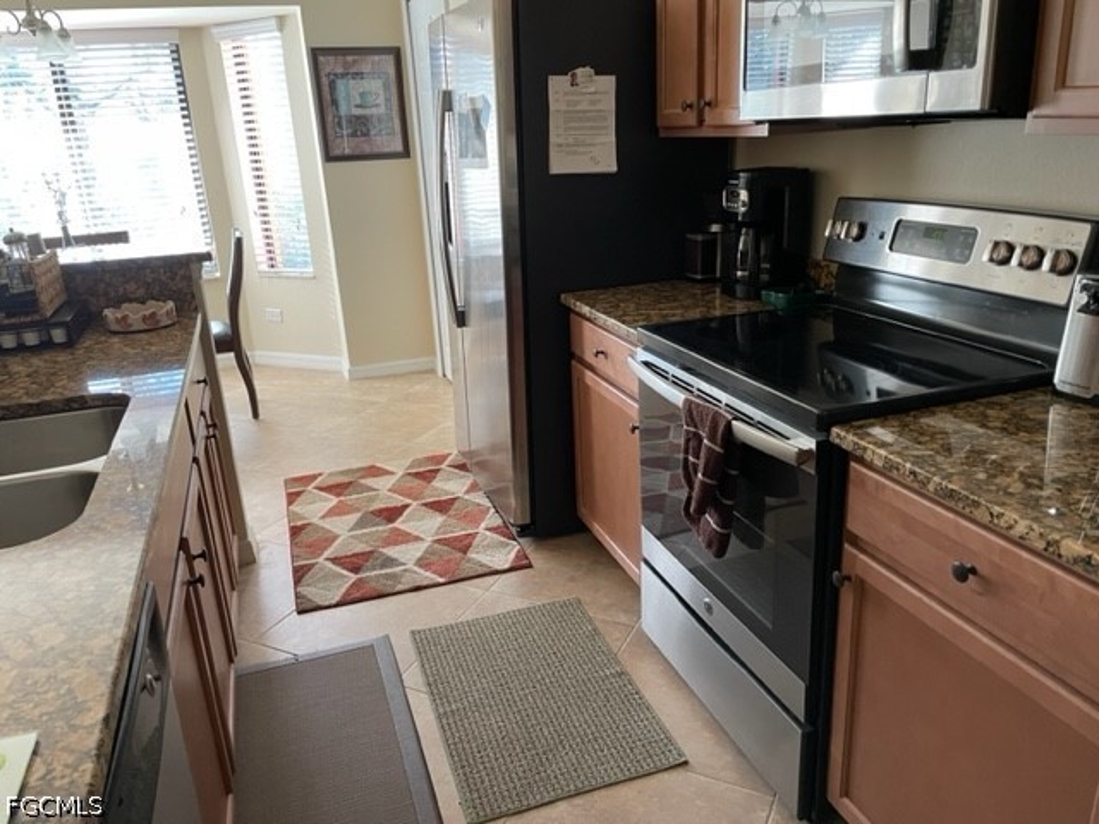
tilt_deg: -18.3
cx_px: 550
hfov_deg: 67.3
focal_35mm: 26
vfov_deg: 53.1
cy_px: 412
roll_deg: +3.7
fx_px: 825
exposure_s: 1/60
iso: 160
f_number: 1.6
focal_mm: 4.2
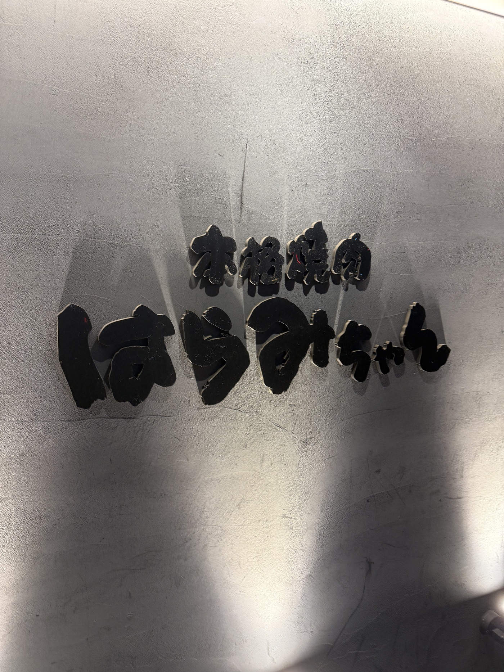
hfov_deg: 56.8
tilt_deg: -6.2
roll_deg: -1.3
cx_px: 252
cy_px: 336
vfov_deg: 71.6
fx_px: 466
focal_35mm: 24
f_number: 1.78
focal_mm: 6.76
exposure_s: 1/60
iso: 200
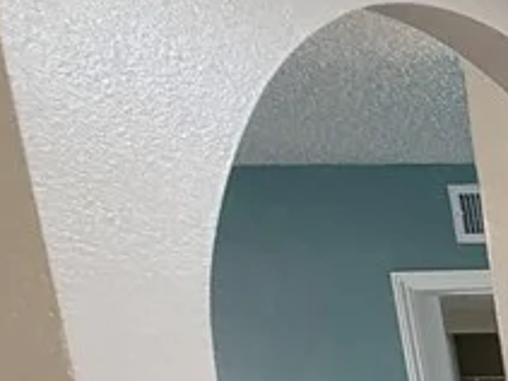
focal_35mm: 68
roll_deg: +1.7
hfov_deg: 15.2
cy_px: 605
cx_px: 1223
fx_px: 997
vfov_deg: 18.6
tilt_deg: -11.0
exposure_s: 1/60
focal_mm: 2.22
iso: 320
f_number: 2.2
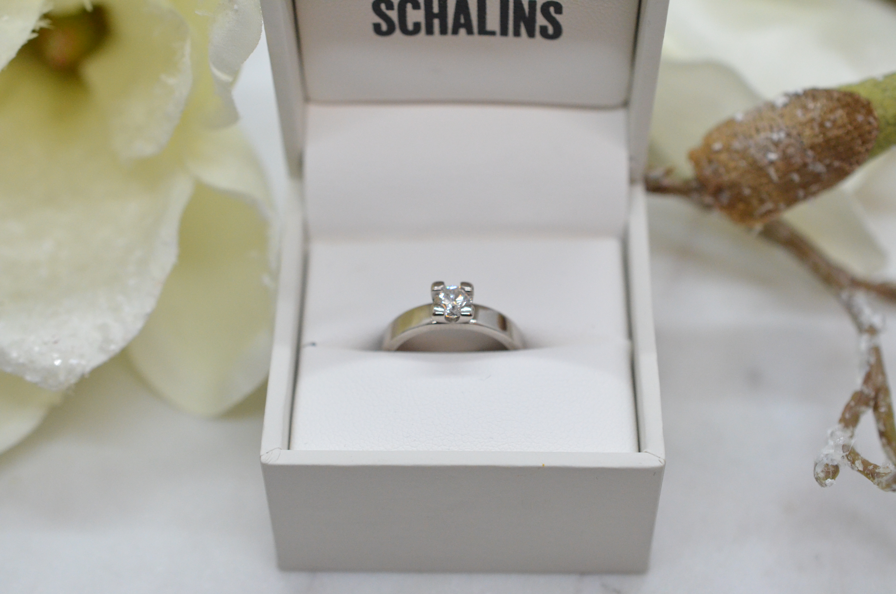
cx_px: 448
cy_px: 297
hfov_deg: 33.5
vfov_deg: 22.5
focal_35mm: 60
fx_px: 1490
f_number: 5
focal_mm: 40
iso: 3200
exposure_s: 1/2000
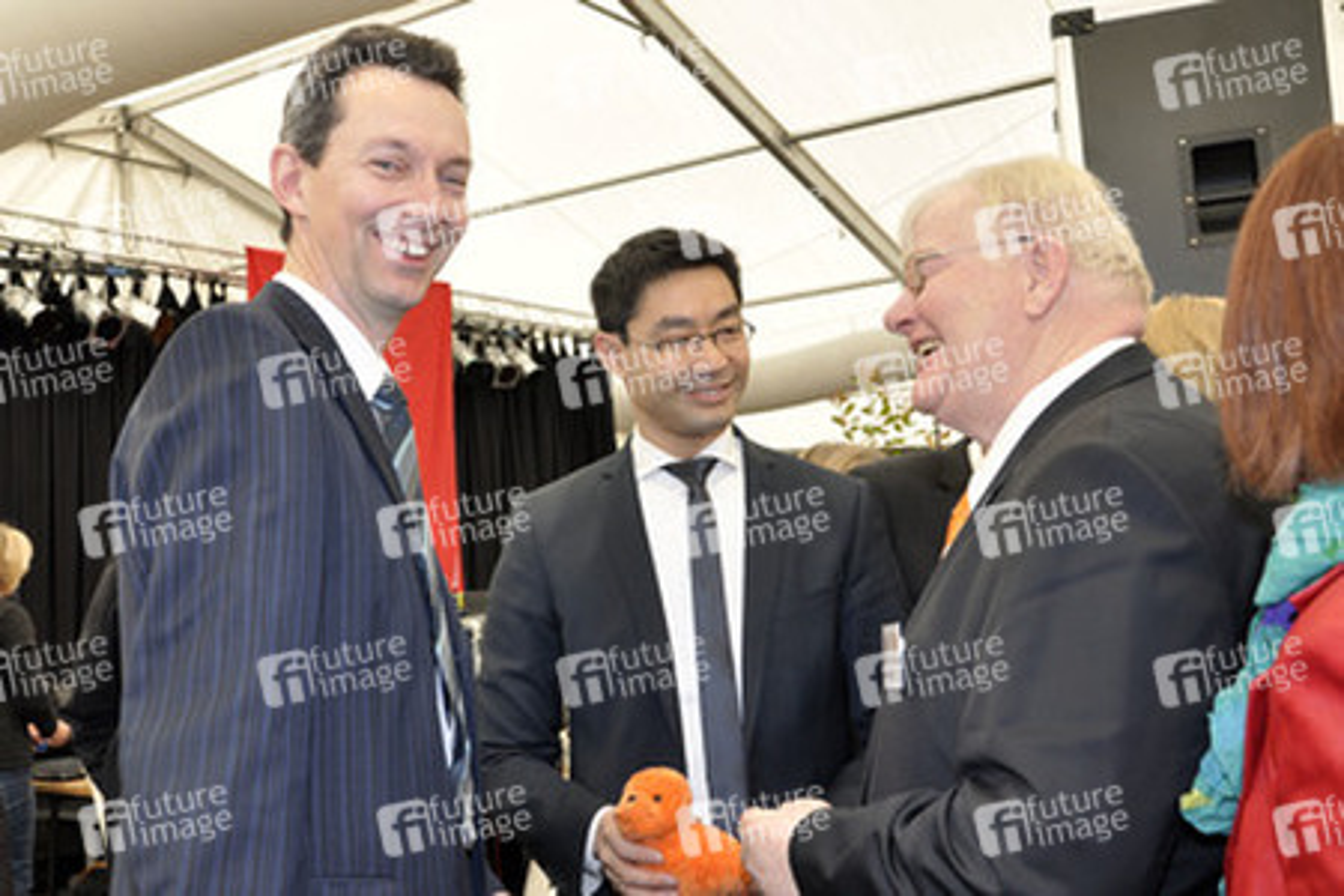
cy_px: 448
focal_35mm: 36
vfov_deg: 36.9
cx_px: 672
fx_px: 1344
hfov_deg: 53.1
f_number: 6.3
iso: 400
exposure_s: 1/200
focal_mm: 24
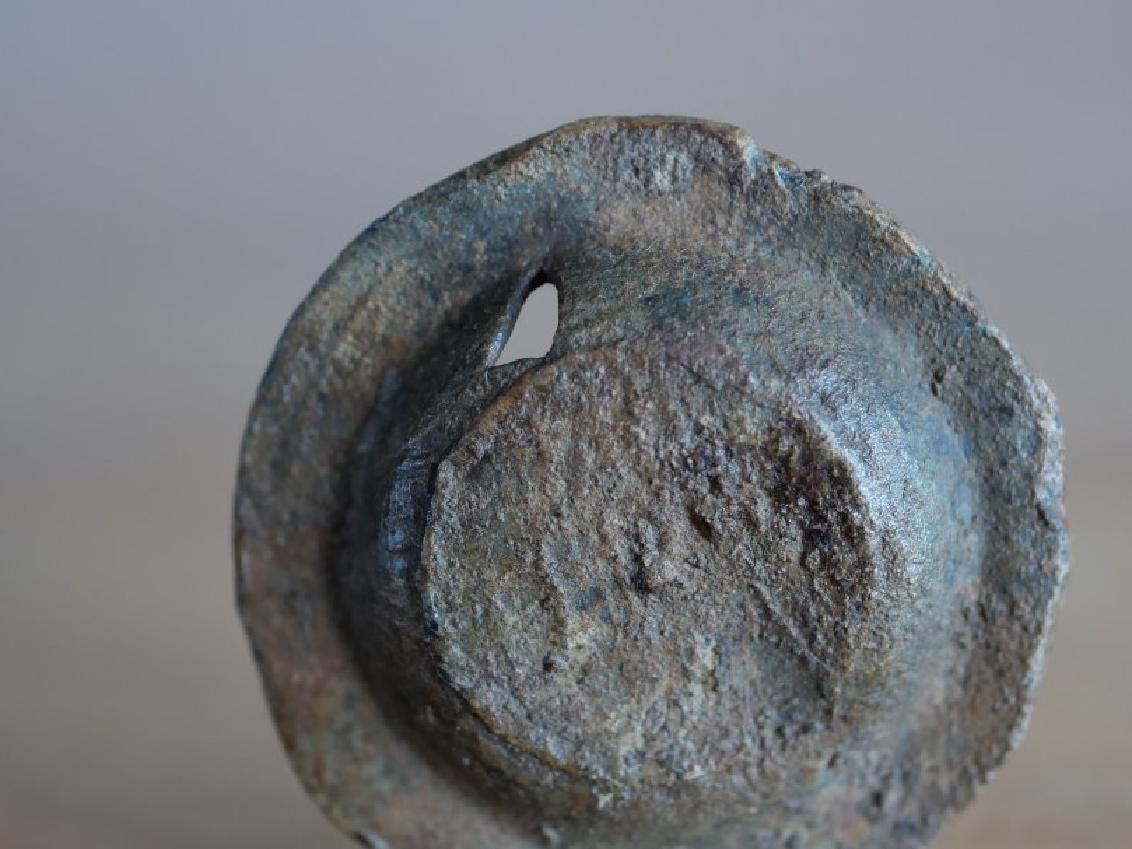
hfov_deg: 22.0
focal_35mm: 89
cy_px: 516
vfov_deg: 16.6
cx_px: 663
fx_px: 2911
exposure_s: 1/60
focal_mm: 30
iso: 640
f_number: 2.8
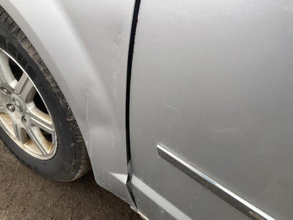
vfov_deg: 48.2
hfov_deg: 61.7
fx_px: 245
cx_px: 146
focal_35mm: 29
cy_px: 110
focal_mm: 3
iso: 25
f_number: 1.8
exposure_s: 1/500
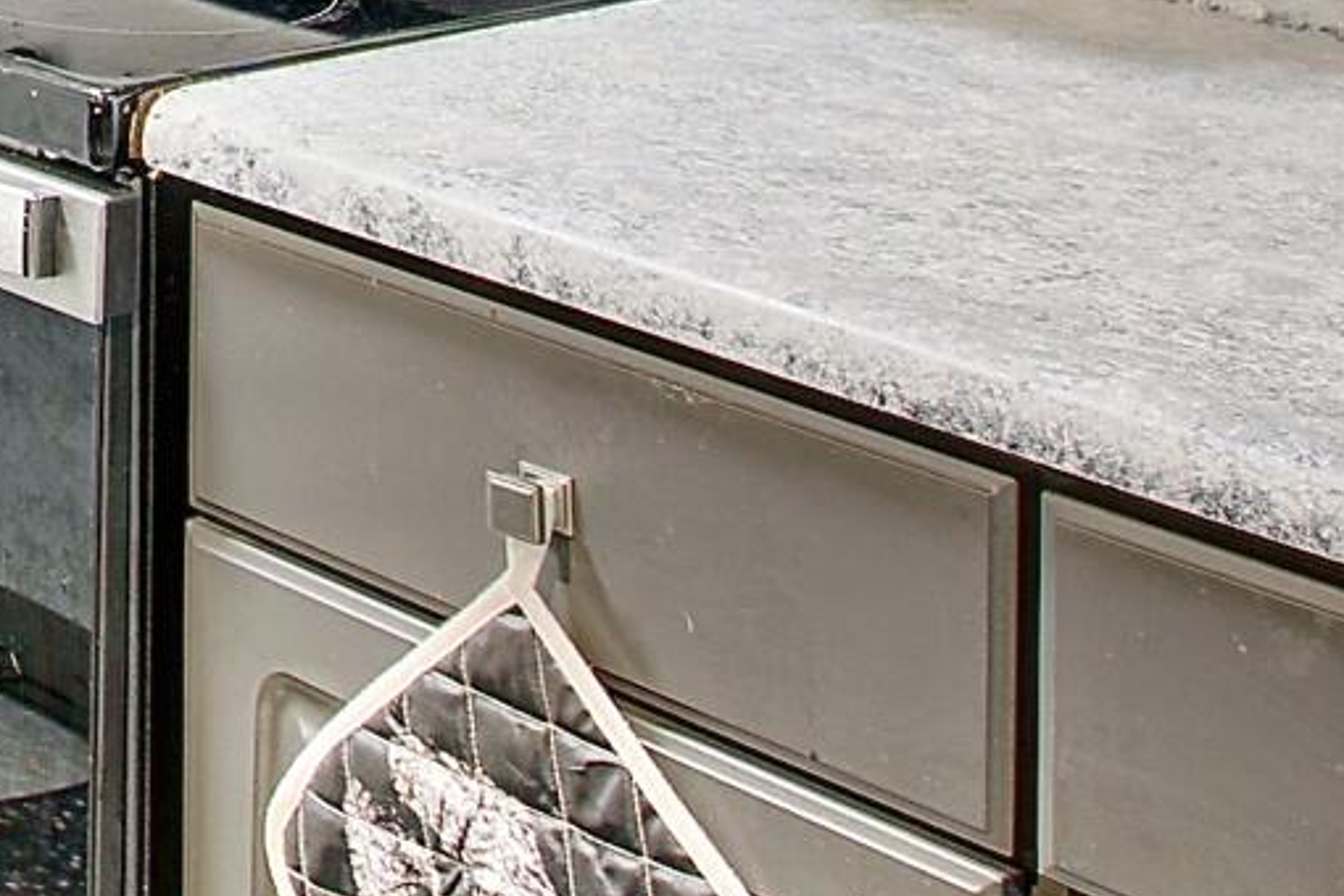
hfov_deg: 18.2
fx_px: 3509
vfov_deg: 12.7
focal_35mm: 94
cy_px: -912
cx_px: -914
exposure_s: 1/2
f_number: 8
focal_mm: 11
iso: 100
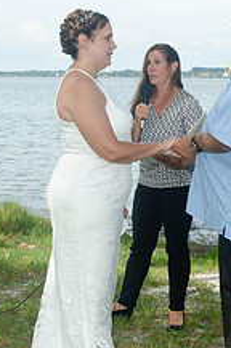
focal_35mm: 109
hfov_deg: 12.5
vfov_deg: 18.8
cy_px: 172
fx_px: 1052
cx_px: 189
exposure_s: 1/250
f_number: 9
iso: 100
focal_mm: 35
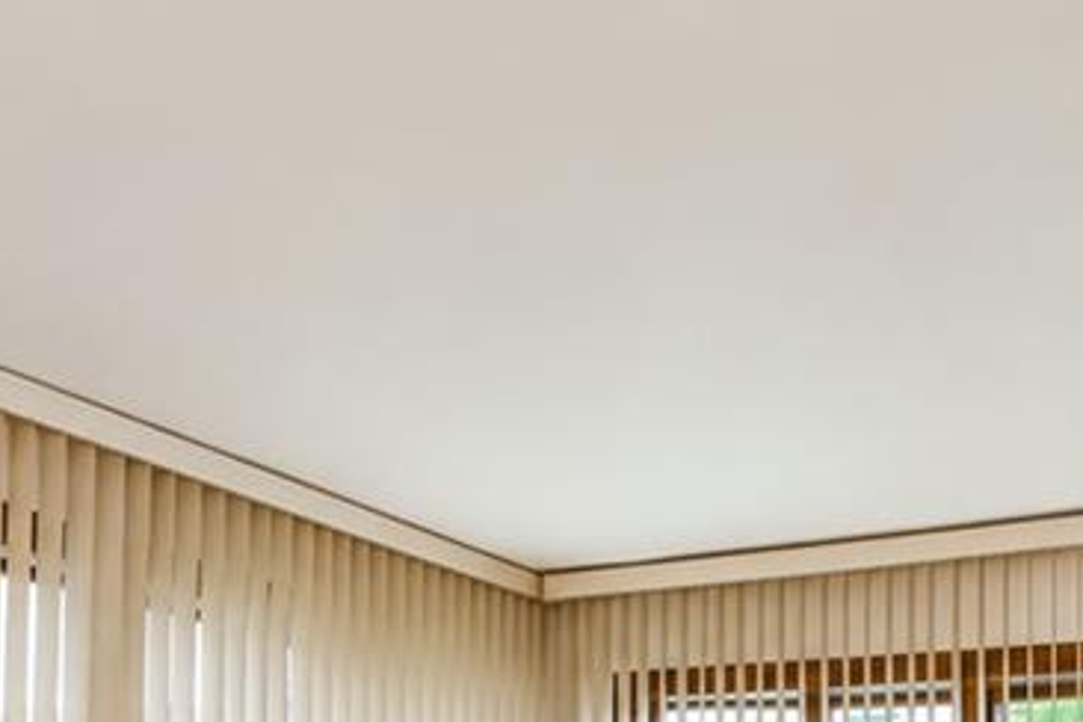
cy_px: 929
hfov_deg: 44.9
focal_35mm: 42
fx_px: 1263
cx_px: 805
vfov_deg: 27.0
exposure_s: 1/80
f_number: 7.1
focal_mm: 10
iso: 1600
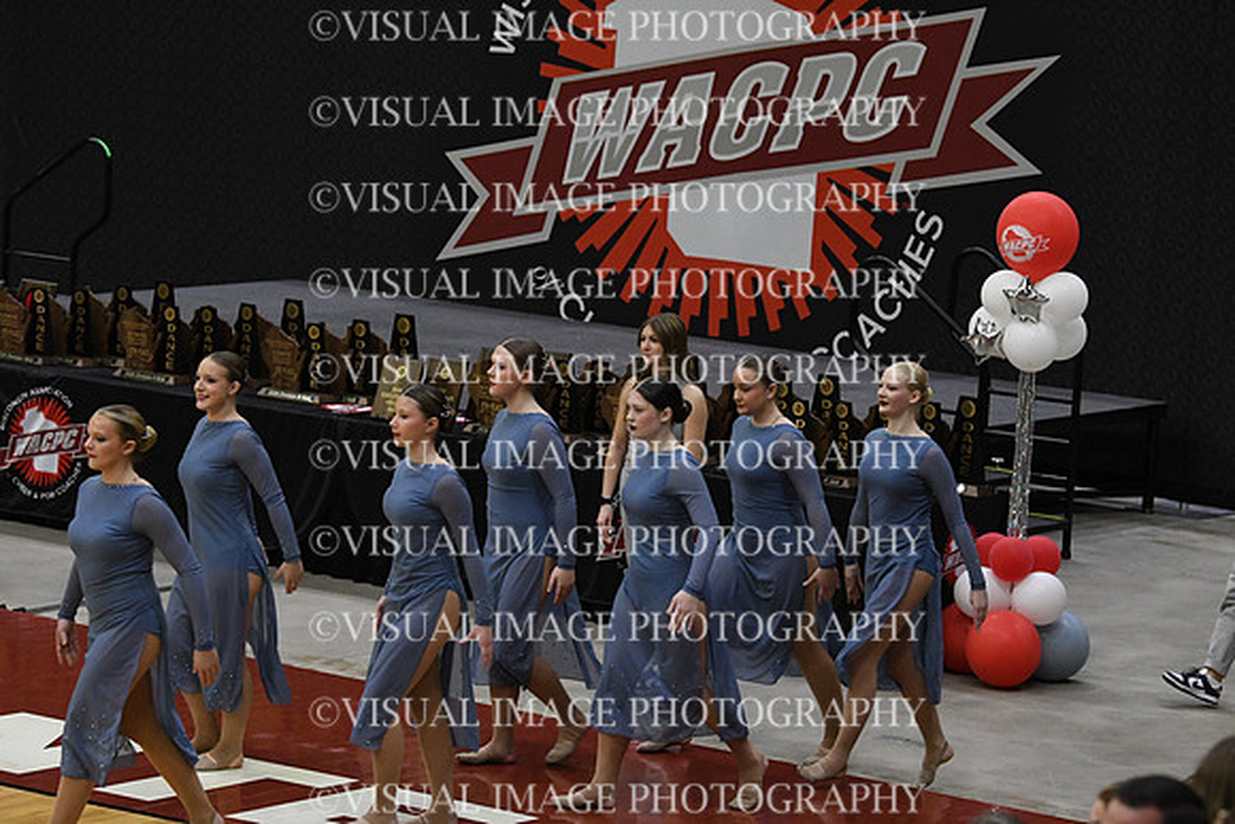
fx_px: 5250
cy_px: 412
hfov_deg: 13.4
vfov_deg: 9.0
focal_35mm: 153
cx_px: 618
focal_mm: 102
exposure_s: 1/500
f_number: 4
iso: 5000
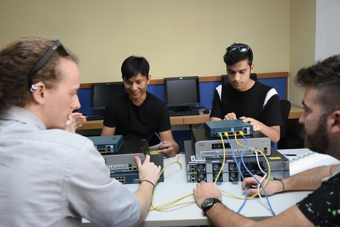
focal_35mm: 26
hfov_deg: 70.4
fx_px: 241
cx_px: 170
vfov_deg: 50.4
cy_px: 114
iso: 500
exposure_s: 1/250
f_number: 3.5
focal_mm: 17
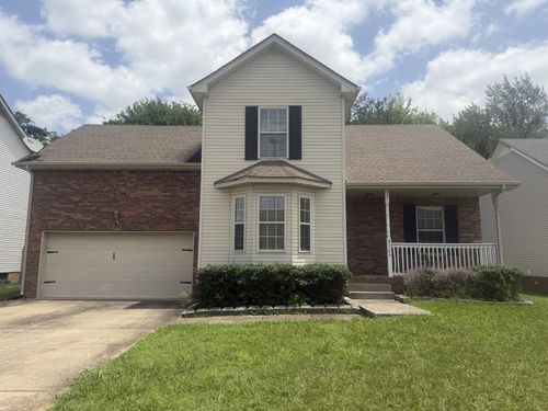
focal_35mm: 24
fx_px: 380
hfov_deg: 71.6
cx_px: 274
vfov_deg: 56.8
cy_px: 206
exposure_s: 1/5319
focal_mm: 6.76
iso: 80
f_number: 1.78
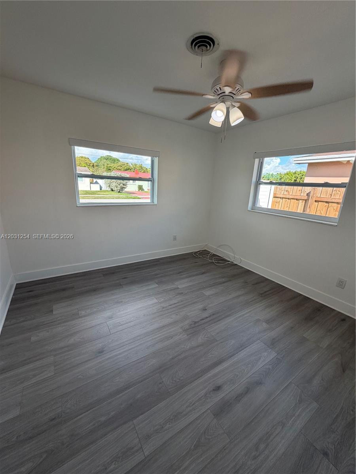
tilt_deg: -15.8
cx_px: 178
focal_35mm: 14
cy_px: 237
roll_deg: -2.0
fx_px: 192
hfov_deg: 85.7
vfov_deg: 102.1
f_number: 2.2
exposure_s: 1/120
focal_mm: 2.22
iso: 64
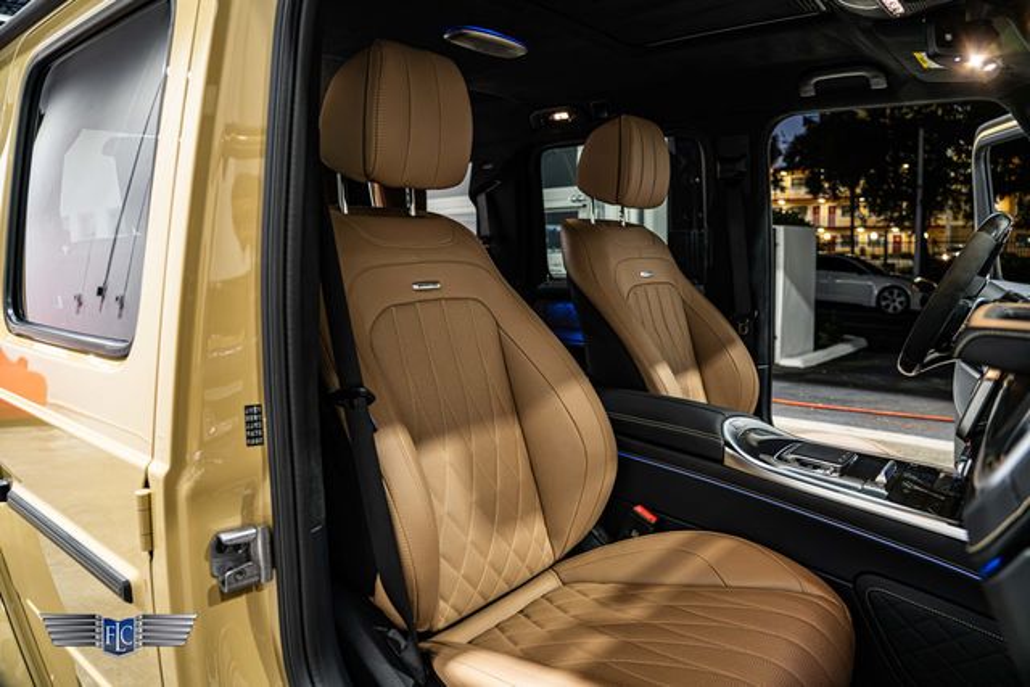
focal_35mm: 24
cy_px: 344
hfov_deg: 73.7
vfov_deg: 53.2
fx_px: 687
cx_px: 515
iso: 1600
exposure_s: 1/60
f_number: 4
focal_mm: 24
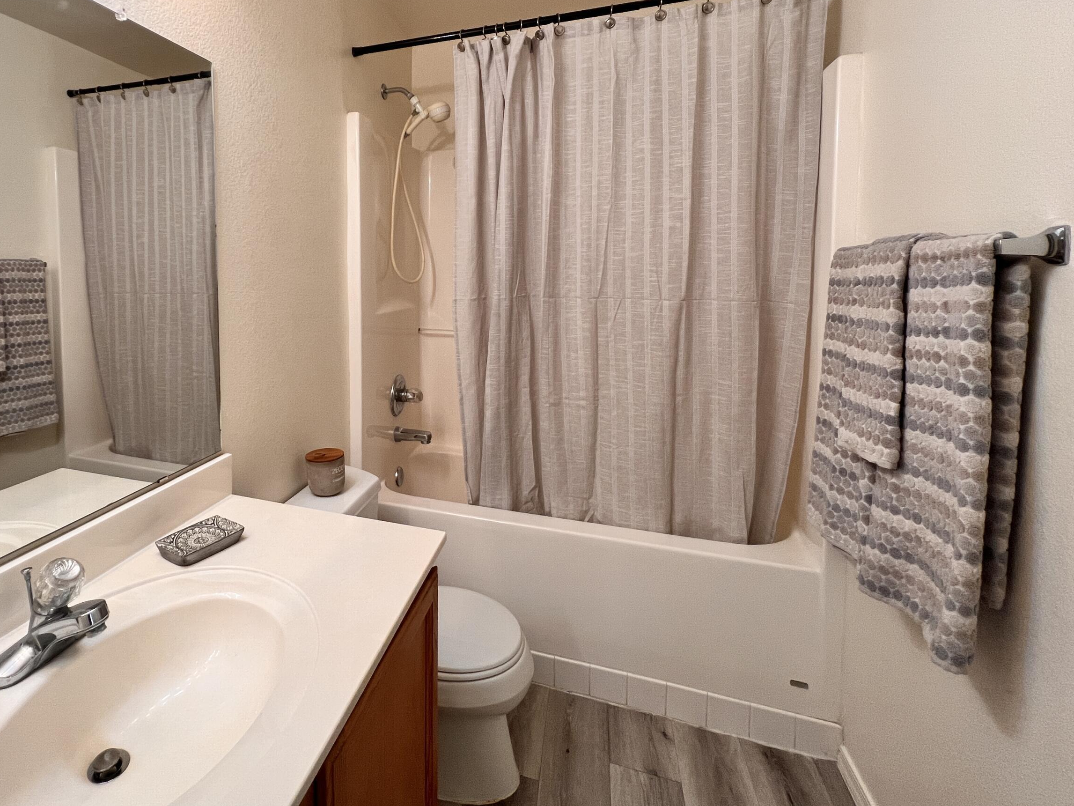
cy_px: 296
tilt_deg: -2.3
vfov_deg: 73.3
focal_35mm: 17
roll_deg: +0.3
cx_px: 390
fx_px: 527
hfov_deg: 88.9
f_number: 1.8
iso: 160
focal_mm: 1.57
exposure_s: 1/120
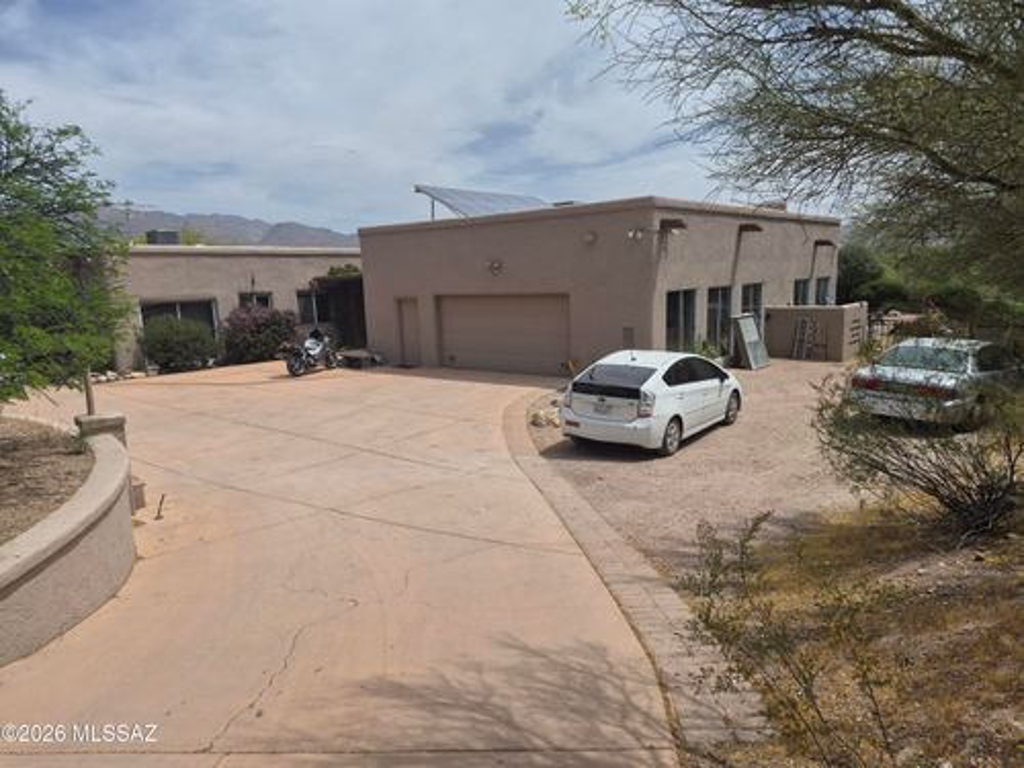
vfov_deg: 58.9
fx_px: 680
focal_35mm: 23
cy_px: 384
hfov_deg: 73.9
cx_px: 512
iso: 64
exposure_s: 1/7696
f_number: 1.8
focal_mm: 5.4
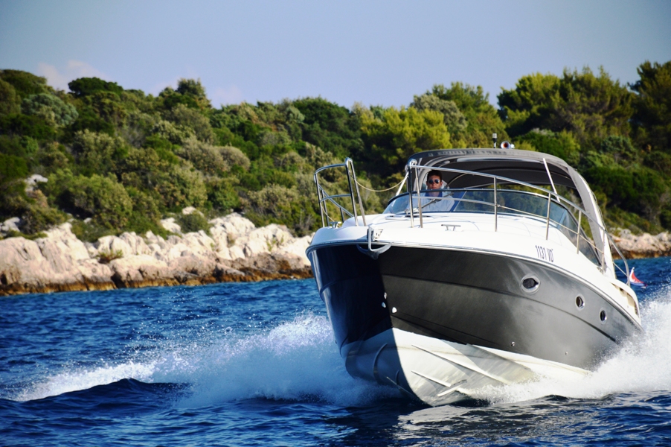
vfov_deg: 6.5
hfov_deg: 9.8
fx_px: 3911
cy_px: 224
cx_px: 336
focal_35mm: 210
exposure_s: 1/3200
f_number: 5.6
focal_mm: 140
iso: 320
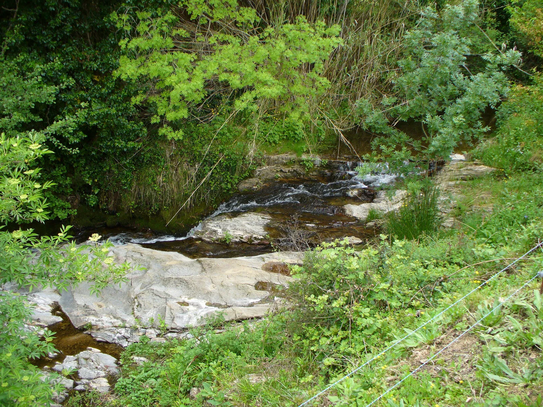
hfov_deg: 50.1
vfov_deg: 38.7
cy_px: 204
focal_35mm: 37
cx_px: 272
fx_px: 580
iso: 80
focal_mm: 6.1
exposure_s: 1/200
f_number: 2.8
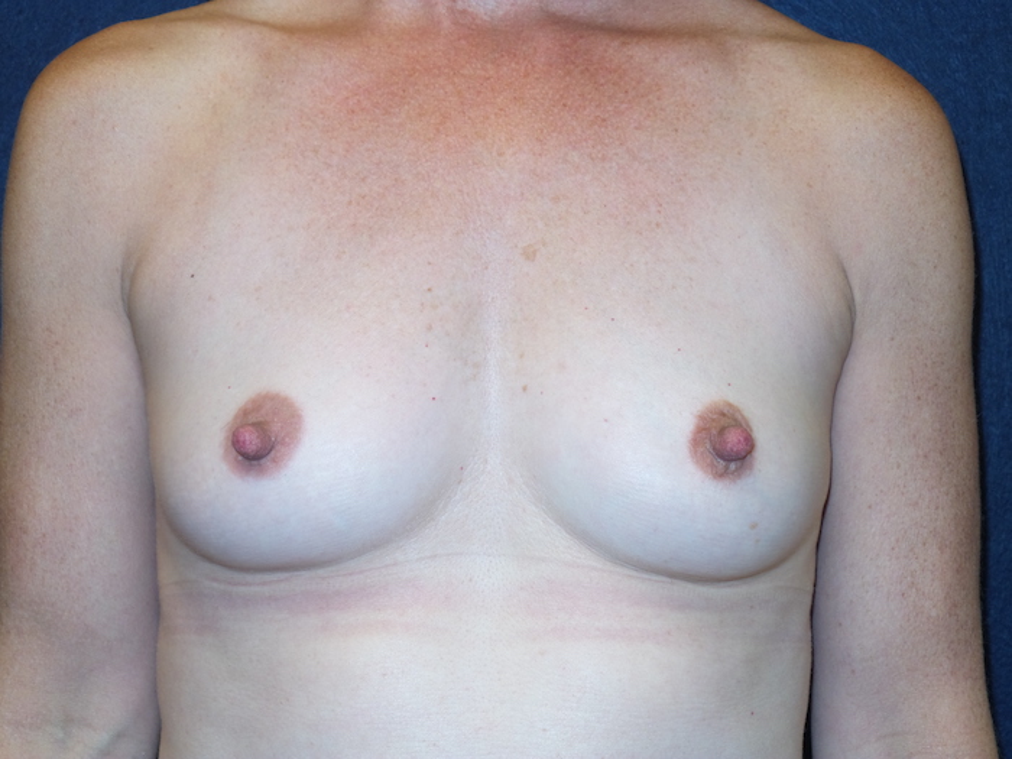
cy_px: 380
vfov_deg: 22.9
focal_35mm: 64
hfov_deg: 30.3
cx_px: 506
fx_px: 1871
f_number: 3.6
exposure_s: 1/40
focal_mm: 11.4
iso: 100
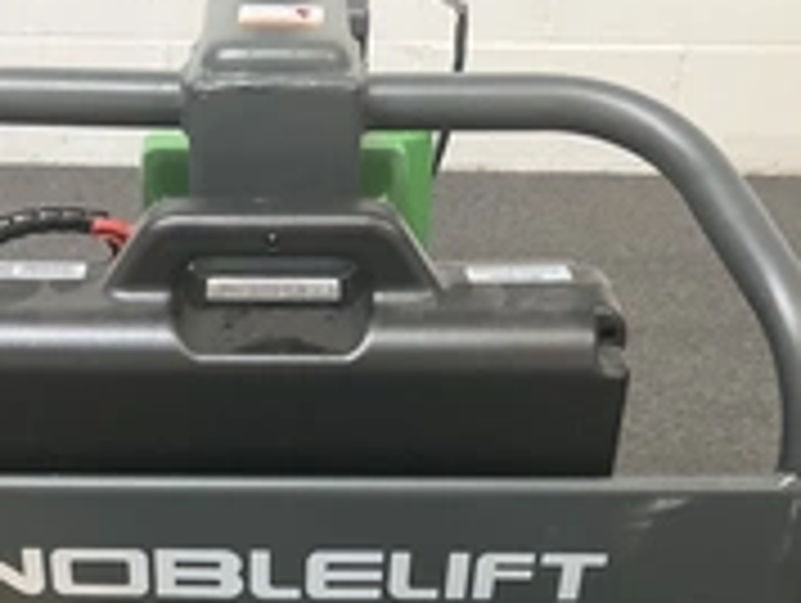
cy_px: 644
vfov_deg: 21.6
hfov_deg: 29.6
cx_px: 279
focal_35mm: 65
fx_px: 1506
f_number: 1.8
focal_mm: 3
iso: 320
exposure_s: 1/30
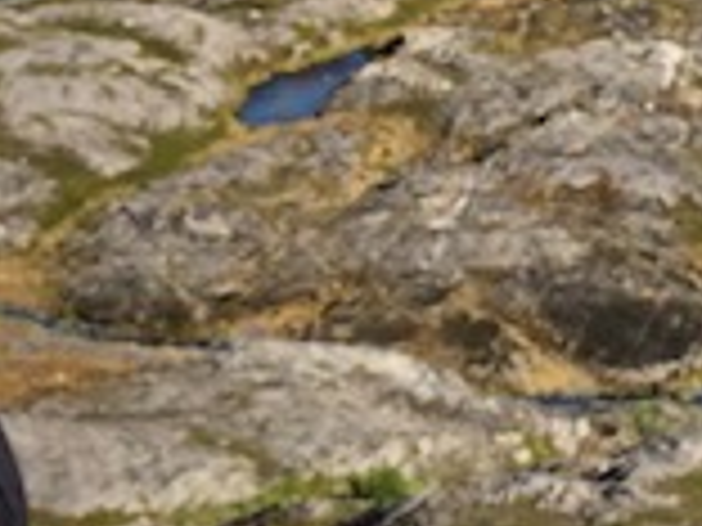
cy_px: 2
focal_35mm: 131
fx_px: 2657
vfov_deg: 11.2
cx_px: 207
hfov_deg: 15.0
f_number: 2.2
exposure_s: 1/743
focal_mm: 2.87
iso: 20
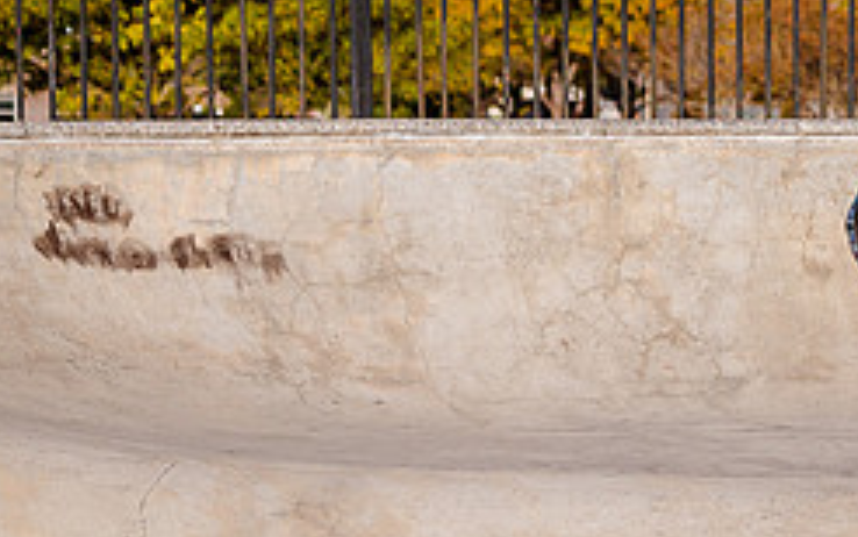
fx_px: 5240
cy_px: 299
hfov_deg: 9.3
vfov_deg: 5.9
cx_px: 773
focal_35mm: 224
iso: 320
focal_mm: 75
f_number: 4
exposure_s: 1/2500
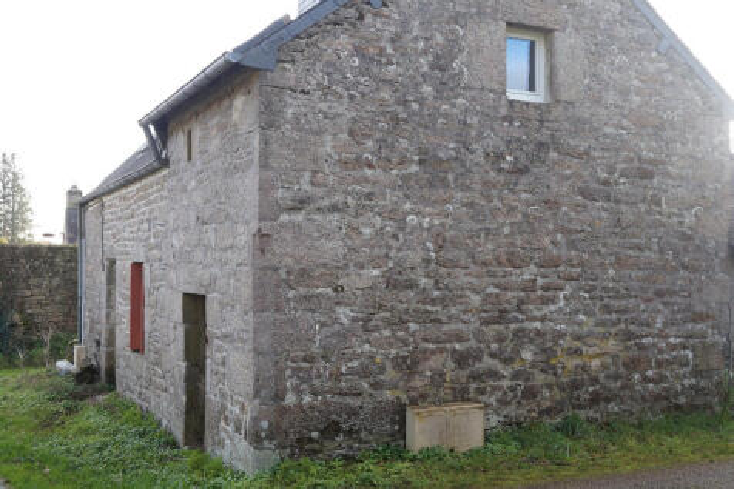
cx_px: 367
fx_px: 734
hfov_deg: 53.1
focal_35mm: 36
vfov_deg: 36.8
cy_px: 244
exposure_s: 1/100
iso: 200
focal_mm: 24
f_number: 5
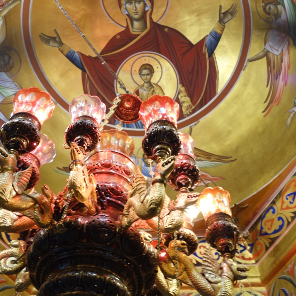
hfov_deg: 46.0
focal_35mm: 36
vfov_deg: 45.6
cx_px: 148
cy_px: 107
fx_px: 348
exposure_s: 1/3
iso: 200
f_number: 3.2
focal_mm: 10.4
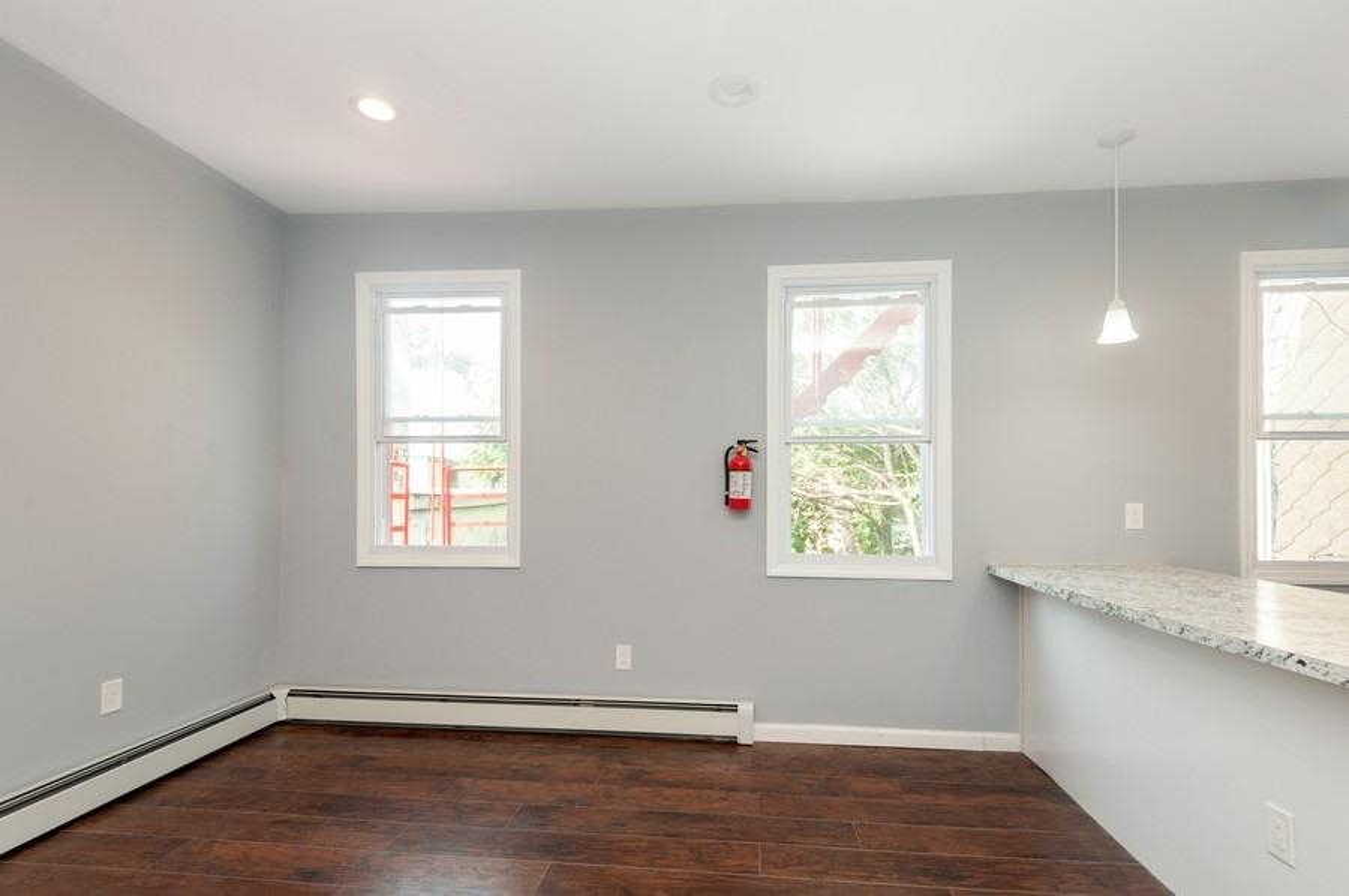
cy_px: 448
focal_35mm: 16
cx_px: 674
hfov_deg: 96.8
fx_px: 599
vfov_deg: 73.6
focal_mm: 16
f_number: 8
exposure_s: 1/15
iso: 200
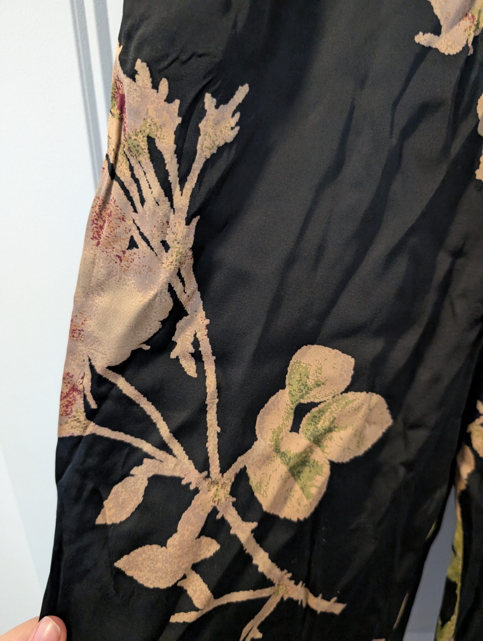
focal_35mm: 24
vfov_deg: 71.5
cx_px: 242
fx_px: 445
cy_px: 320
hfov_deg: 56.9
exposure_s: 1/120
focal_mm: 6.9
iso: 1474
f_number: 1.68
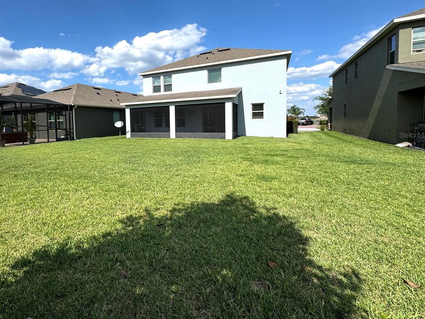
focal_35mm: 18
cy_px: 135
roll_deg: +0.8
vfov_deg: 71.1
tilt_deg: -3.8
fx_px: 221
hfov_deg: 86.0
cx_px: 158
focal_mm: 2.22
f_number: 2.2
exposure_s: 1/2415
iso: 50
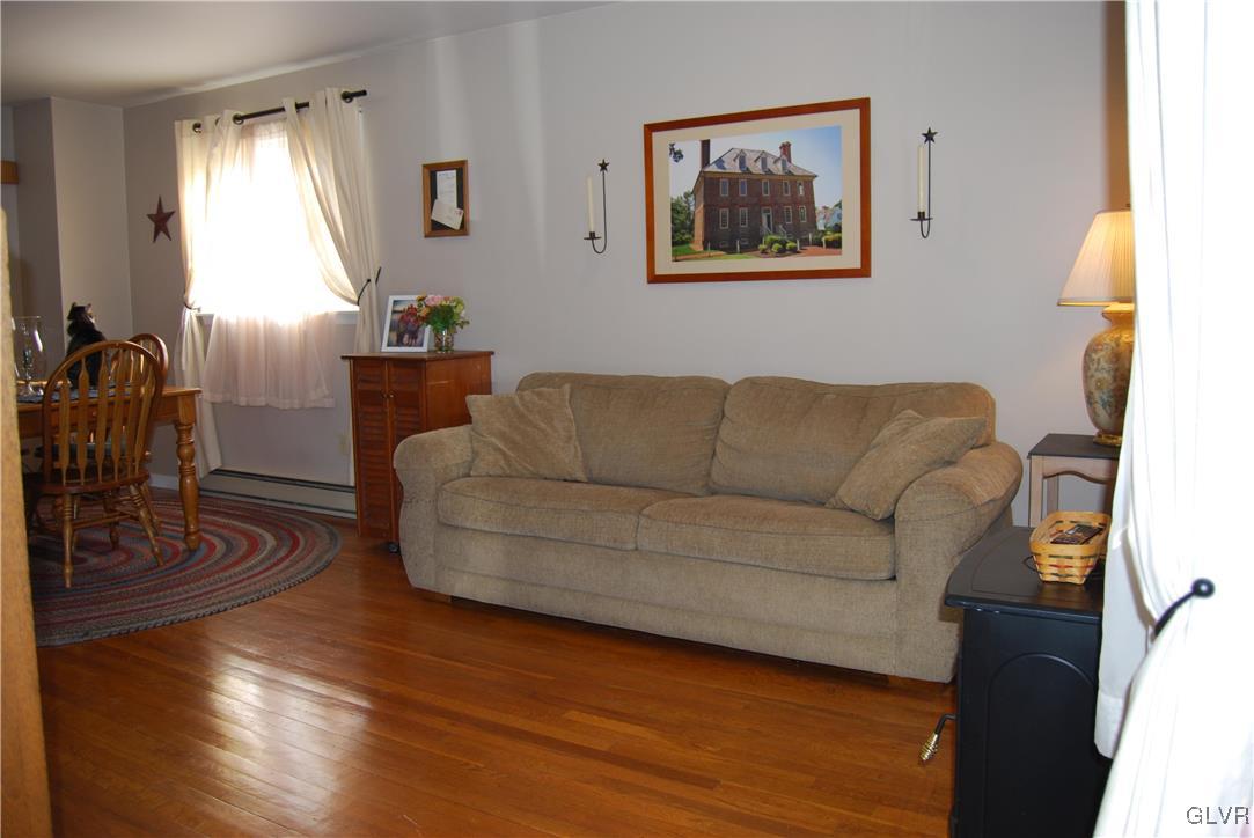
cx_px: 627
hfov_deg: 67.3
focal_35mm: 27
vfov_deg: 48.0
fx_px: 941
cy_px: 419
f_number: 3.5
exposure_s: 1/60
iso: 200
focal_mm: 18
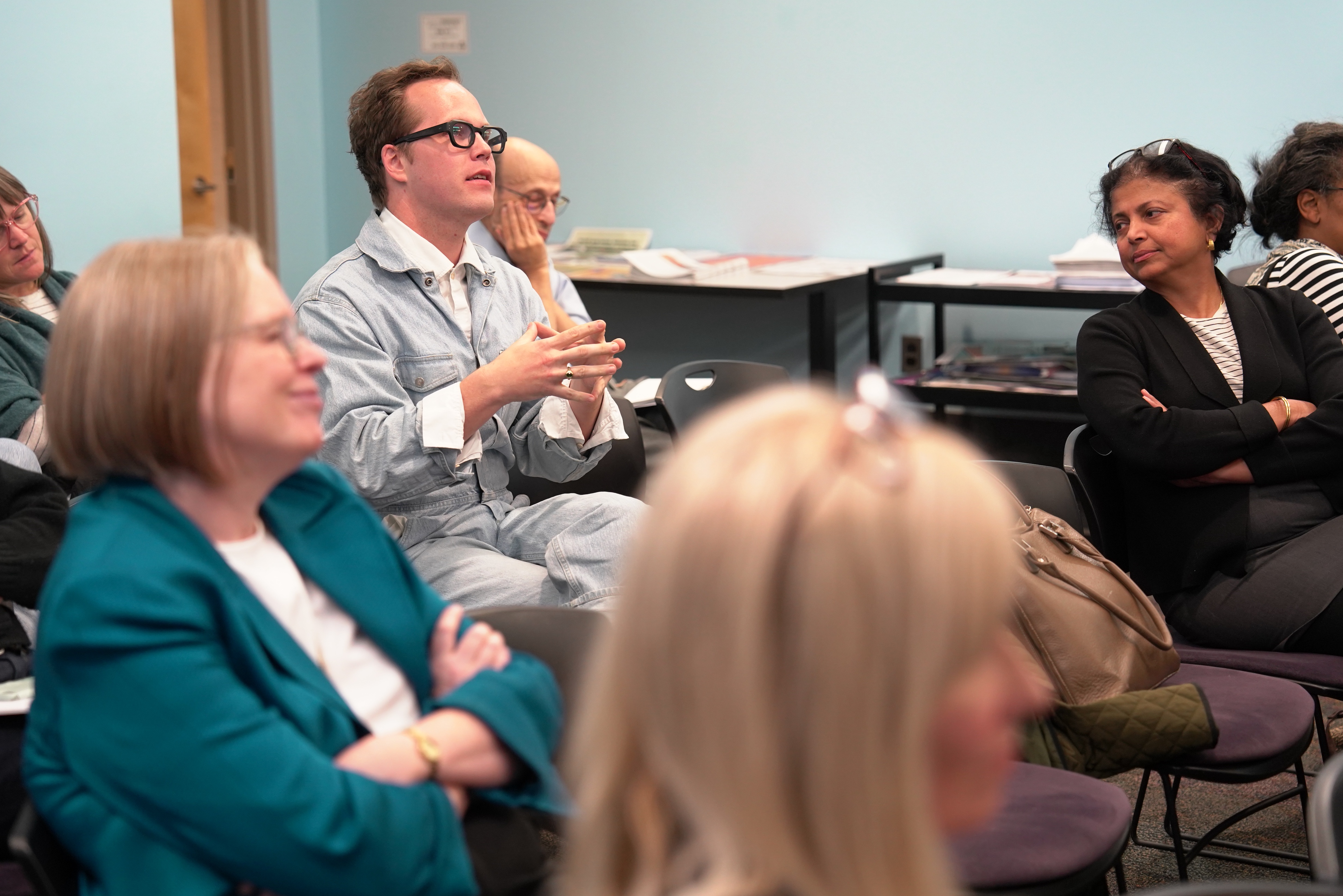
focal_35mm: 76
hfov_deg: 26.6
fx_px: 2835
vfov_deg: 17.9
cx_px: 636
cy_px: 438
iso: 1600
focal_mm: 70
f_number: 2.8
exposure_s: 1/125
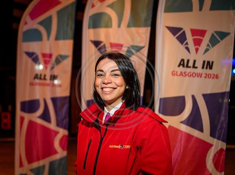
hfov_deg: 30.7
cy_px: 88
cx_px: 104
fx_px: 428
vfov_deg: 23.0
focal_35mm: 63
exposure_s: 1/60
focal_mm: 59
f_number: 3.5
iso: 1600
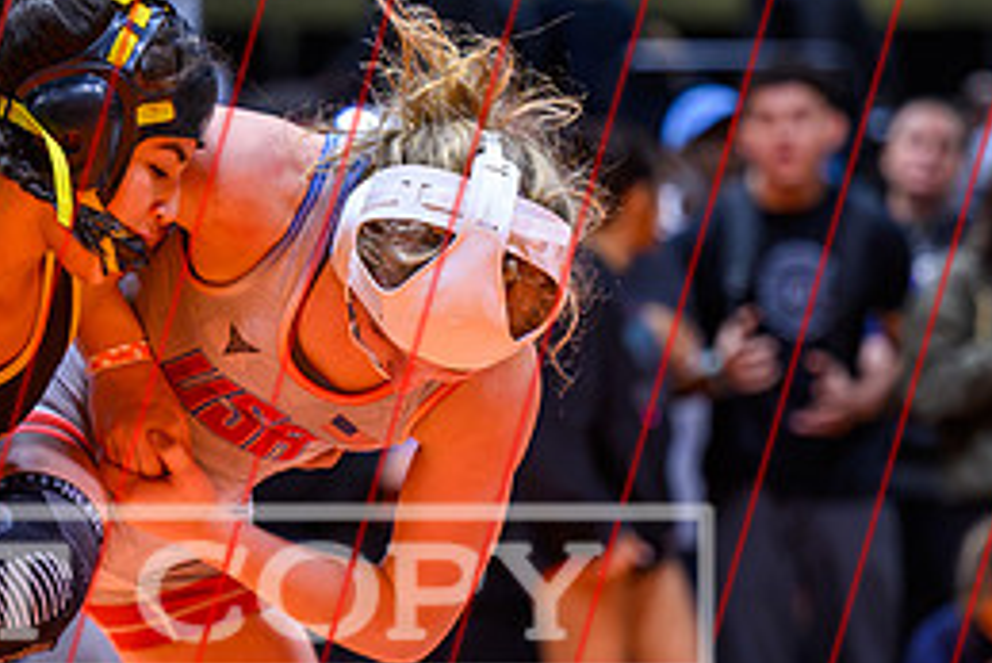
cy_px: 579
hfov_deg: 7.7
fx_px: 7334
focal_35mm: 266
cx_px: 175
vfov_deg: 5.2
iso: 2500
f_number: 2.8
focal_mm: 101
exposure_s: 1/800
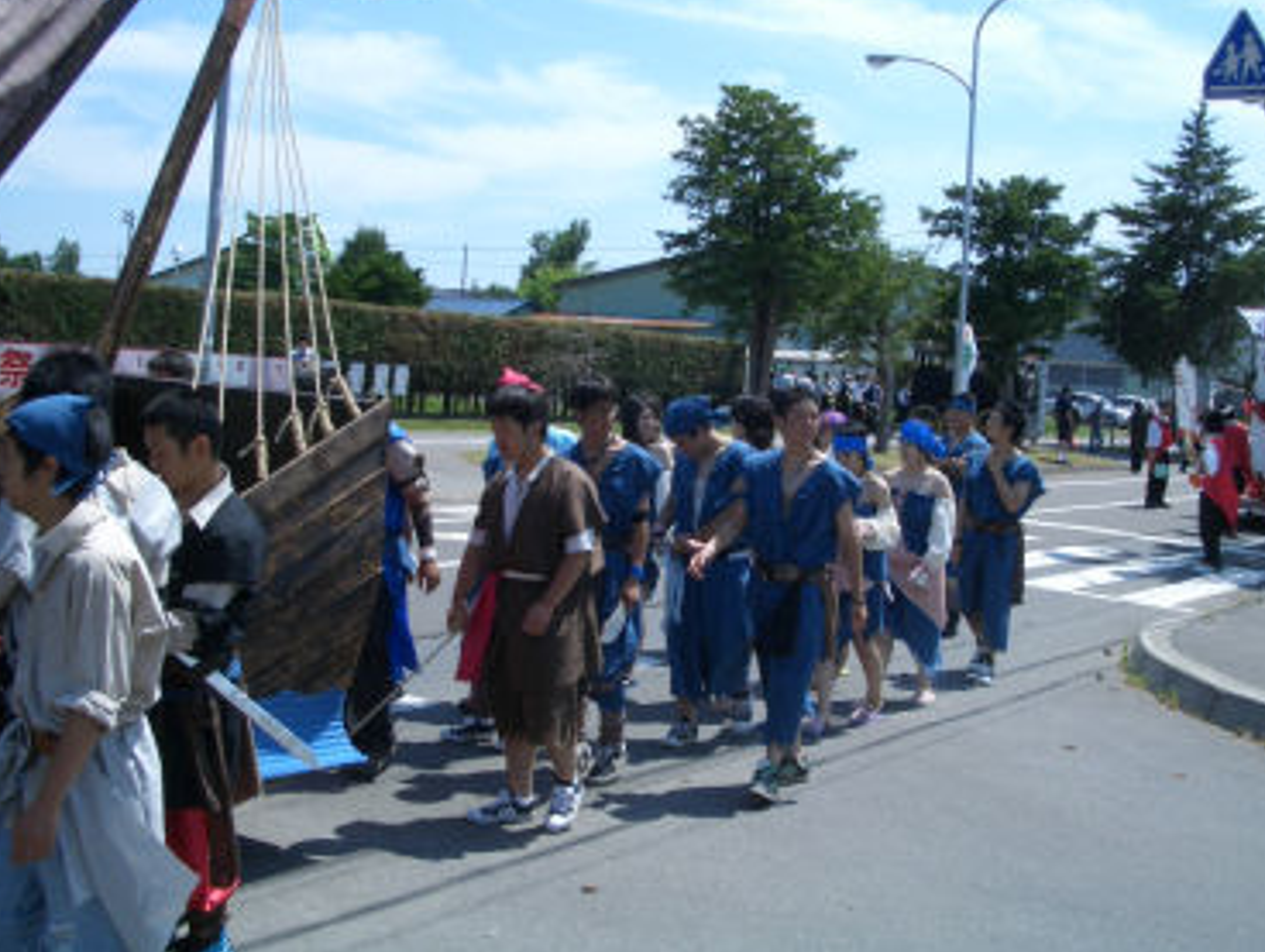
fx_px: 1720
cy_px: 411
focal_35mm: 47
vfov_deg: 30.9
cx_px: 643
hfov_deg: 40.4
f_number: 4.6
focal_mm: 6.8
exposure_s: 1/500
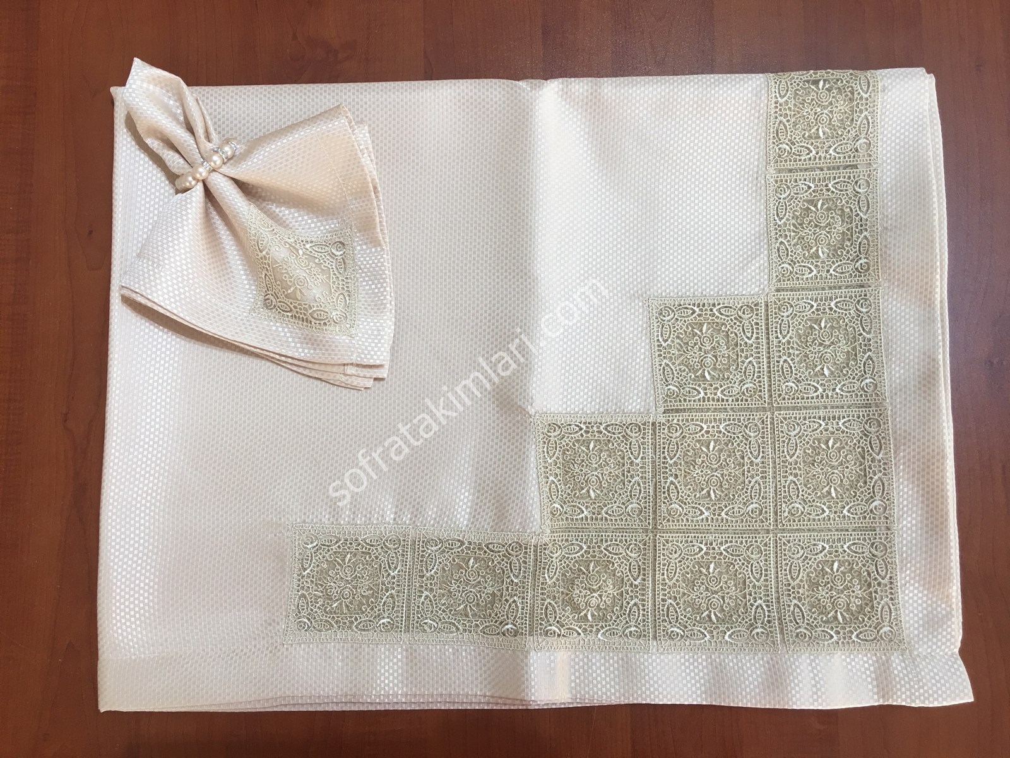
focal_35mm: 29
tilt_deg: -84.4
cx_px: 505
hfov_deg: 61.7
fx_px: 846
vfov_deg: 48.2
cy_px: 379
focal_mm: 4.15
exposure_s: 1/33
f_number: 2.2
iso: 25
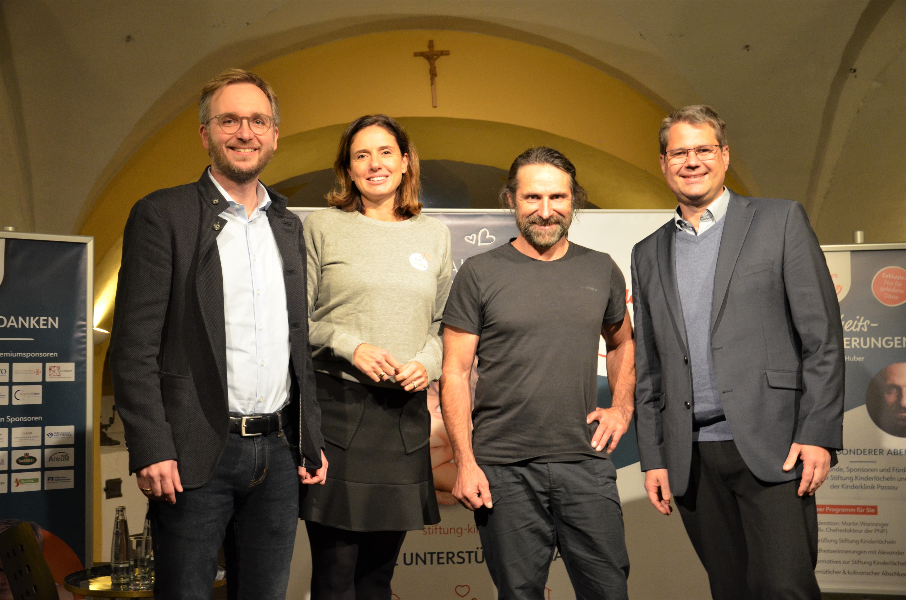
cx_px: 453
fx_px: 1130
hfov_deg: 43.7
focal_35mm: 45
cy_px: 300
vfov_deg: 29.7
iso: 1400
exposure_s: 1/30
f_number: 4.2
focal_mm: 30
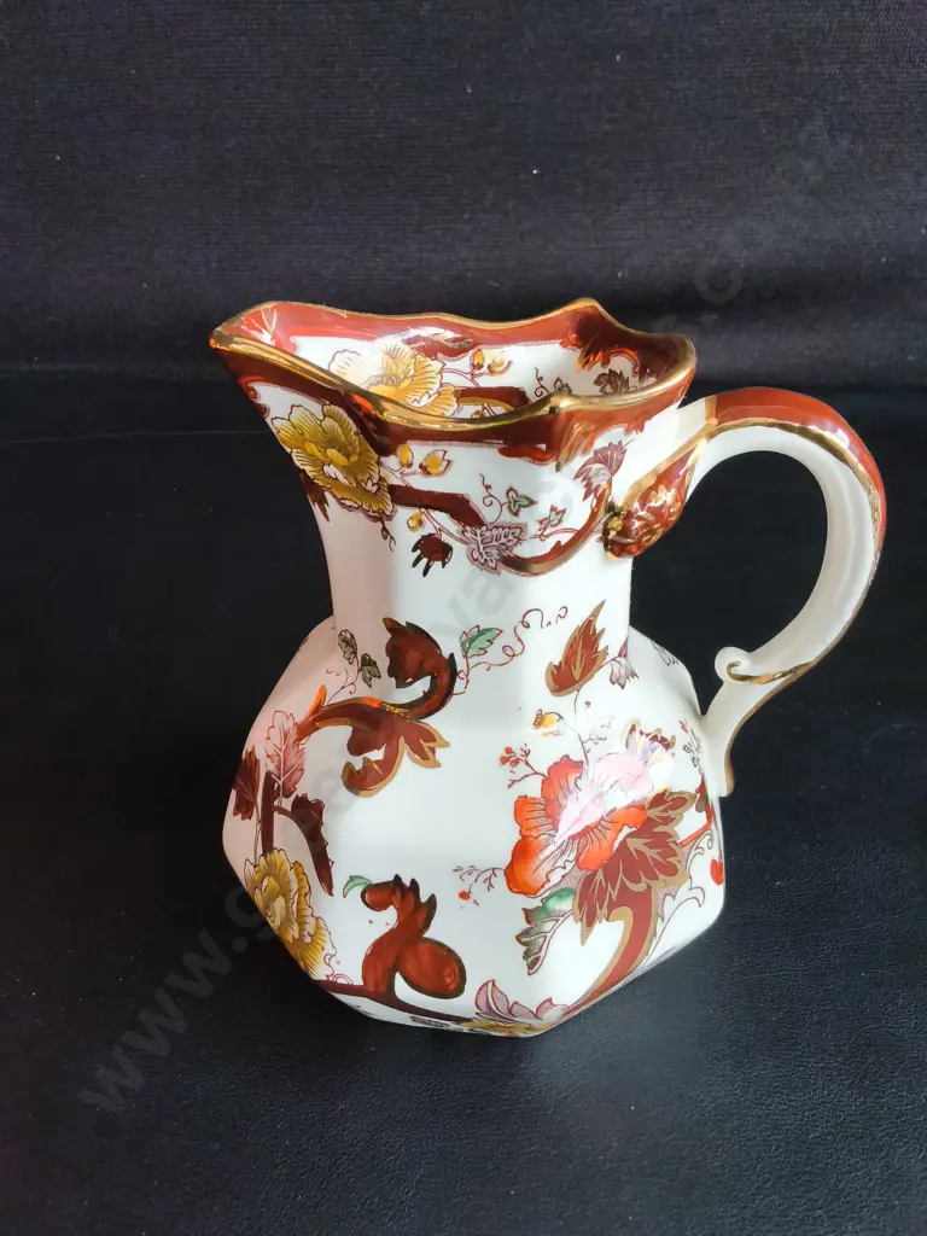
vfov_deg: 65.3
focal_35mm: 27
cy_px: 618
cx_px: 464
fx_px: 964
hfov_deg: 51.4
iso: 320
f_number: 2
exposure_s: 1/100
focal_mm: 2.87
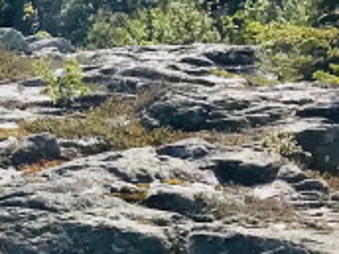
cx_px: -507
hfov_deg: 10.6
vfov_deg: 9.2
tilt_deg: -20.2
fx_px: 1528
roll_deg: -0.2
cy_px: 396
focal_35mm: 156
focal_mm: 3.99
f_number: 1.8
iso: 20
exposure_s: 1/2336
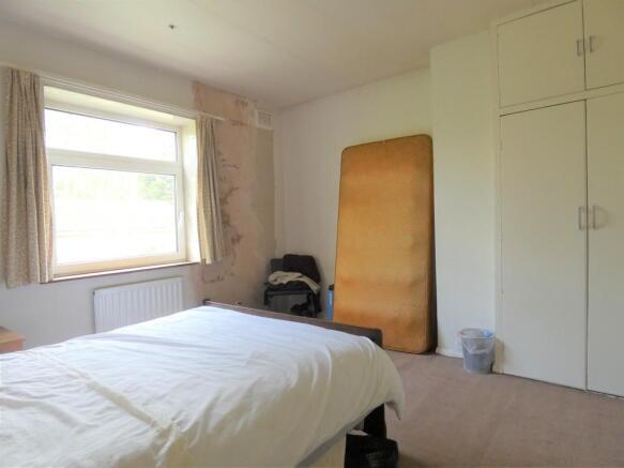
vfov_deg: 66.0
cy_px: 234
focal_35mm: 20
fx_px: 360
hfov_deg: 81.8
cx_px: 312
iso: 200
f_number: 2.8
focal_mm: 3.6
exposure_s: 1/60
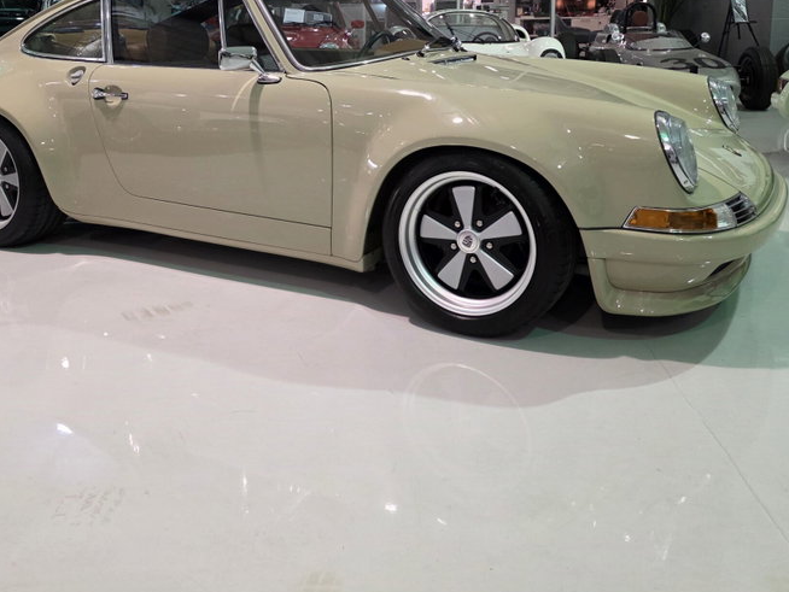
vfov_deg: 38.8
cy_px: 157
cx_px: 364
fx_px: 821
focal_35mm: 36
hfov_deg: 51.3
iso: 400
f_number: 1.7
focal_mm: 6.3
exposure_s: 1/120
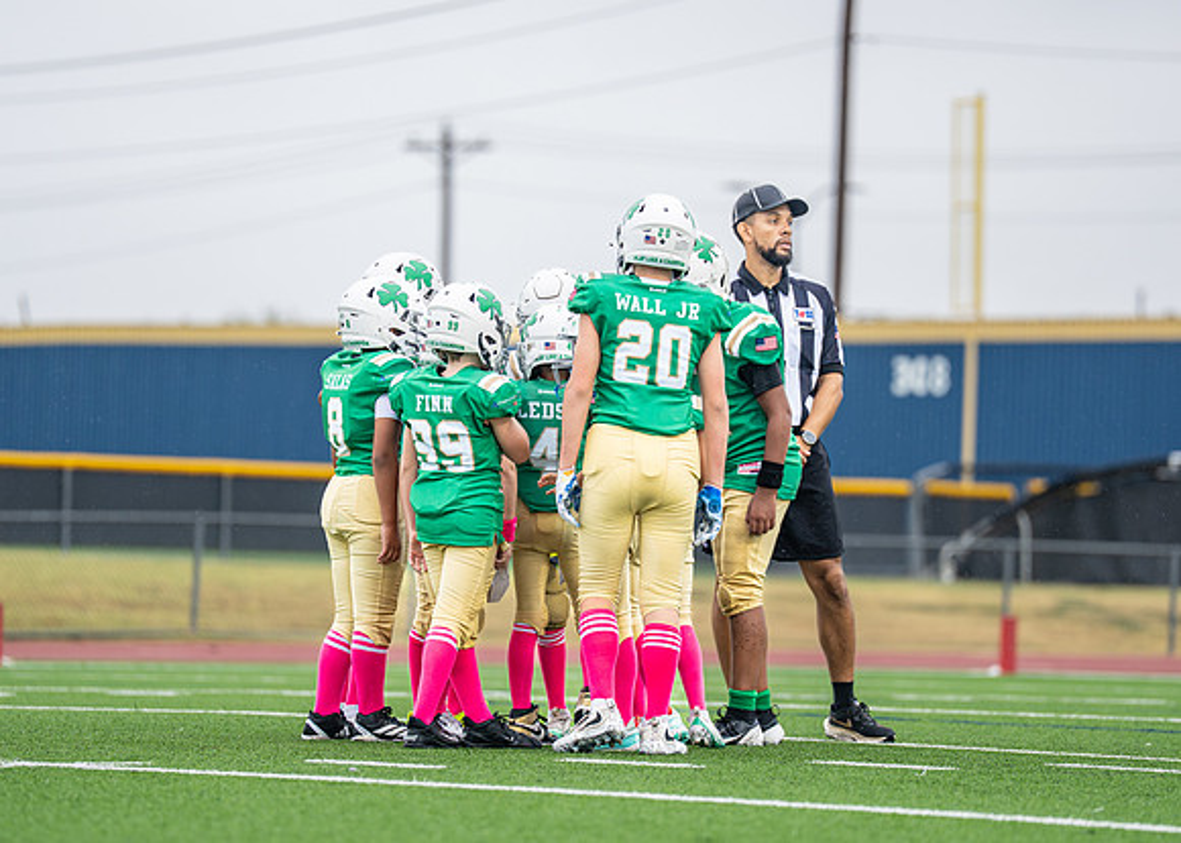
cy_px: 471
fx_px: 8614
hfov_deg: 7.8
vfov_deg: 5.6
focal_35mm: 257
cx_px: 629
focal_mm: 200
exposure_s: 1/1000
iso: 500
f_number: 2.8
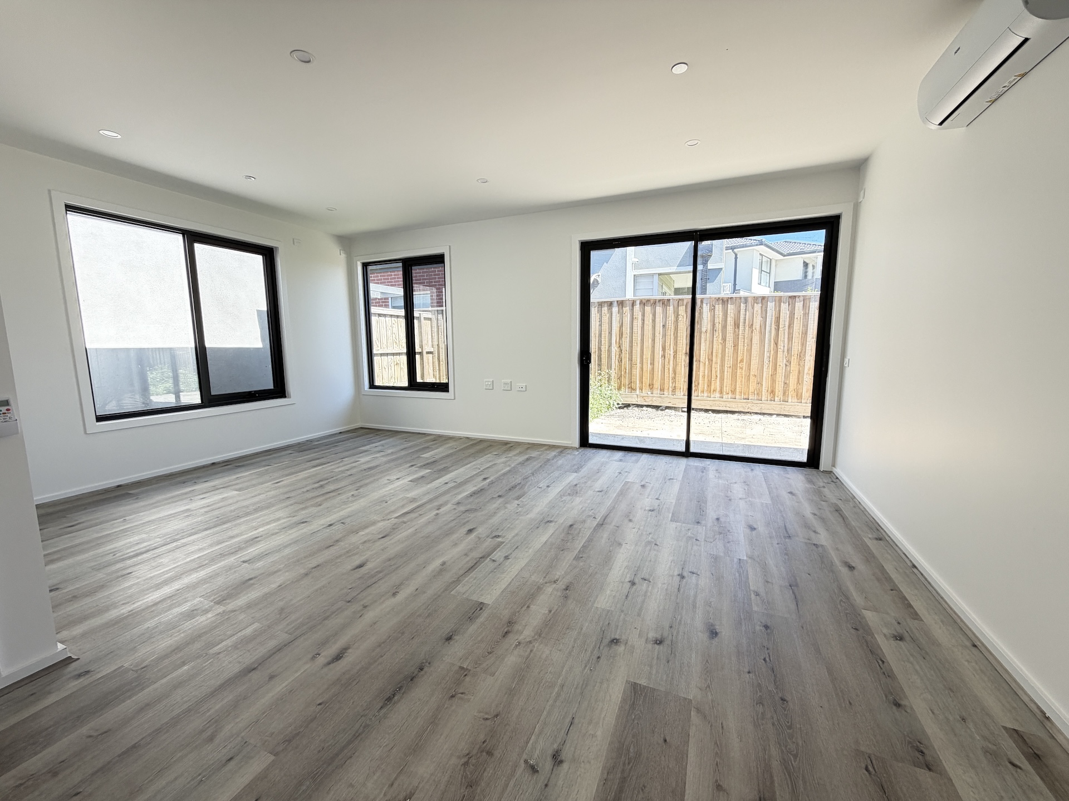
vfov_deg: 85.7
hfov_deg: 102.1
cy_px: 400
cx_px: 534
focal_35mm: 14
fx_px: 432
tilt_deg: -8.0
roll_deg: +0.9
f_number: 2.2
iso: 64
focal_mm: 2.22
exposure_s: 1/121
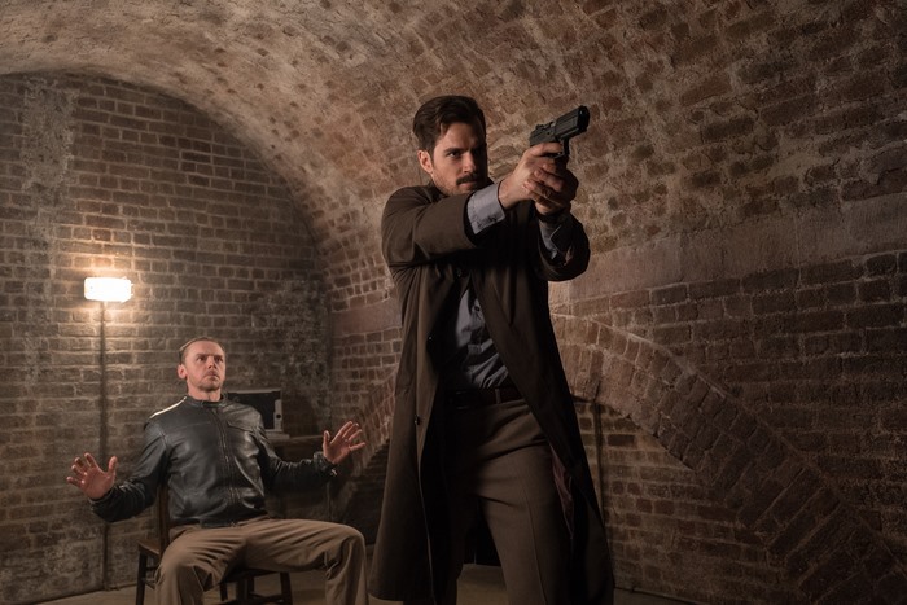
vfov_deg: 42.3
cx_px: 454
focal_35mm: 31
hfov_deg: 60.3
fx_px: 781
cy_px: 302
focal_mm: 20.6
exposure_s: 1/80
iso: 1600
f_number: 3.6
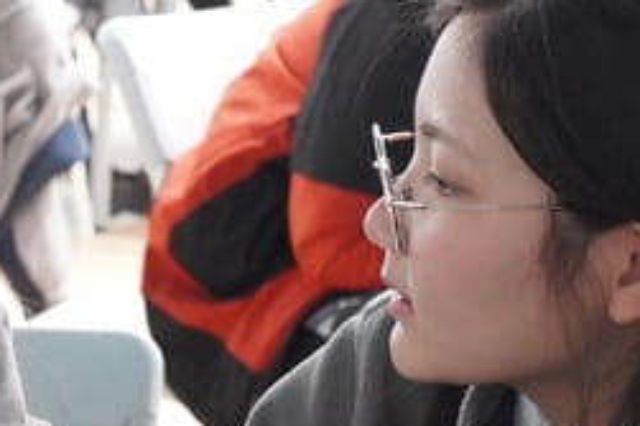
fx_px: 3766
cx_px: -321
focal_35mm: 212
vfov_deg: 6.5
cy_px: 427
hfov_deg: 9.4
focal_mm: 45
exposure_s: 1/400
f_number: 6.3
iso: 10000
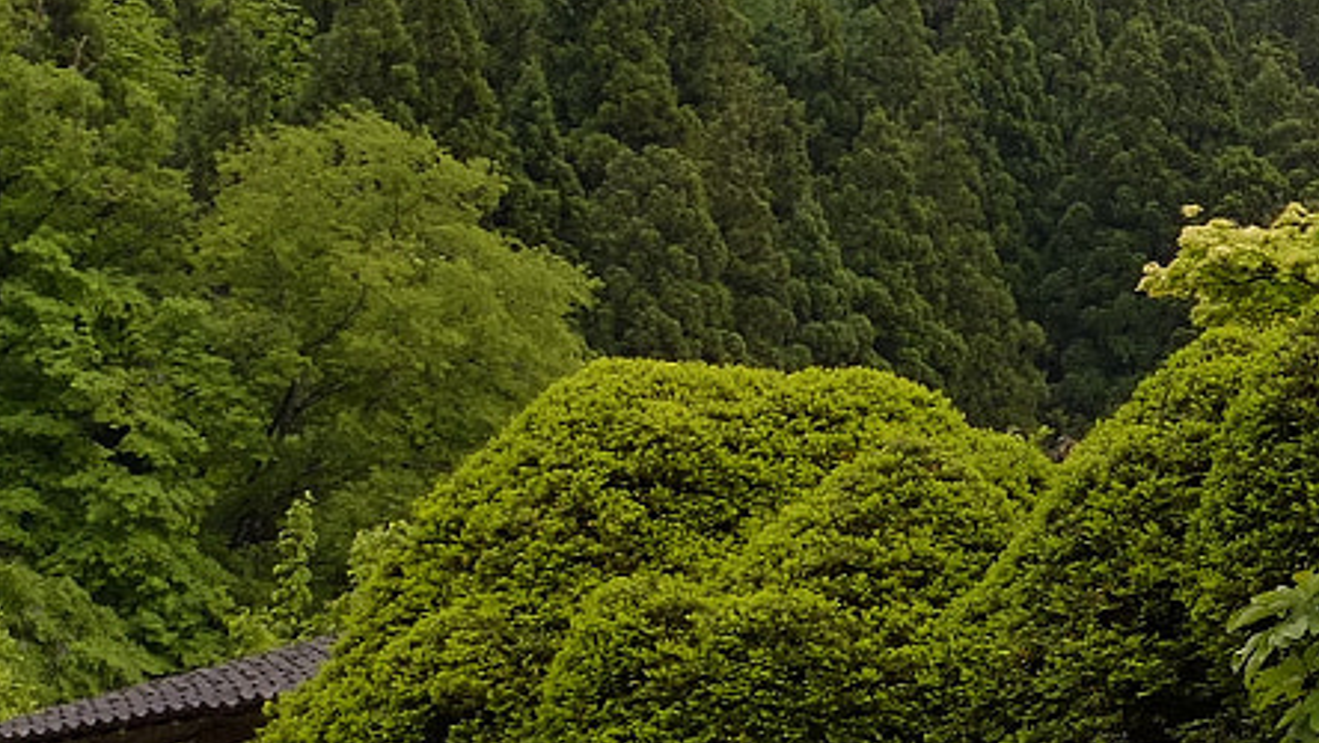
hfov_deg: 12.0
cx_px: 2056
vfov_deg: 7.1
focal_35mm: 170
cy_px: 163
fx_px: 5947
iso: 800
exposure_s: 1/250
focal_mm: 30.2
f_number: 8
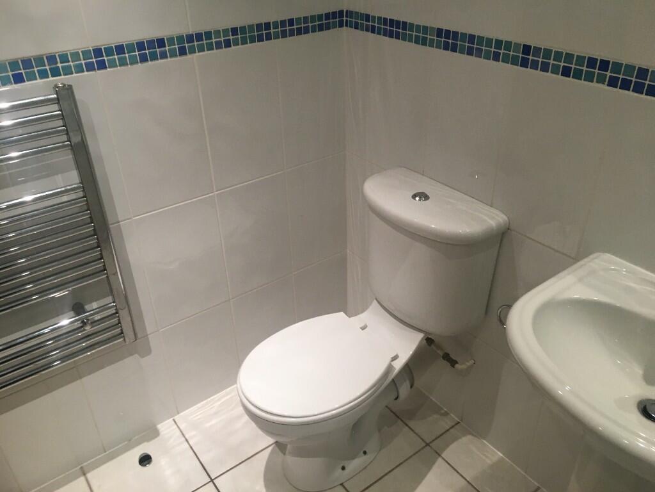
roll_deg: +2.5
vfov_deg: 48.2
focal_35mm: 29
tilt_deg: -30.1
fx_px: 549
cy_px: 246
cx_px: 328
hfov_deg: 61.7
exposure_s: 1/33
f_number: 2.2
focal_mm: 4.15
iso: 64
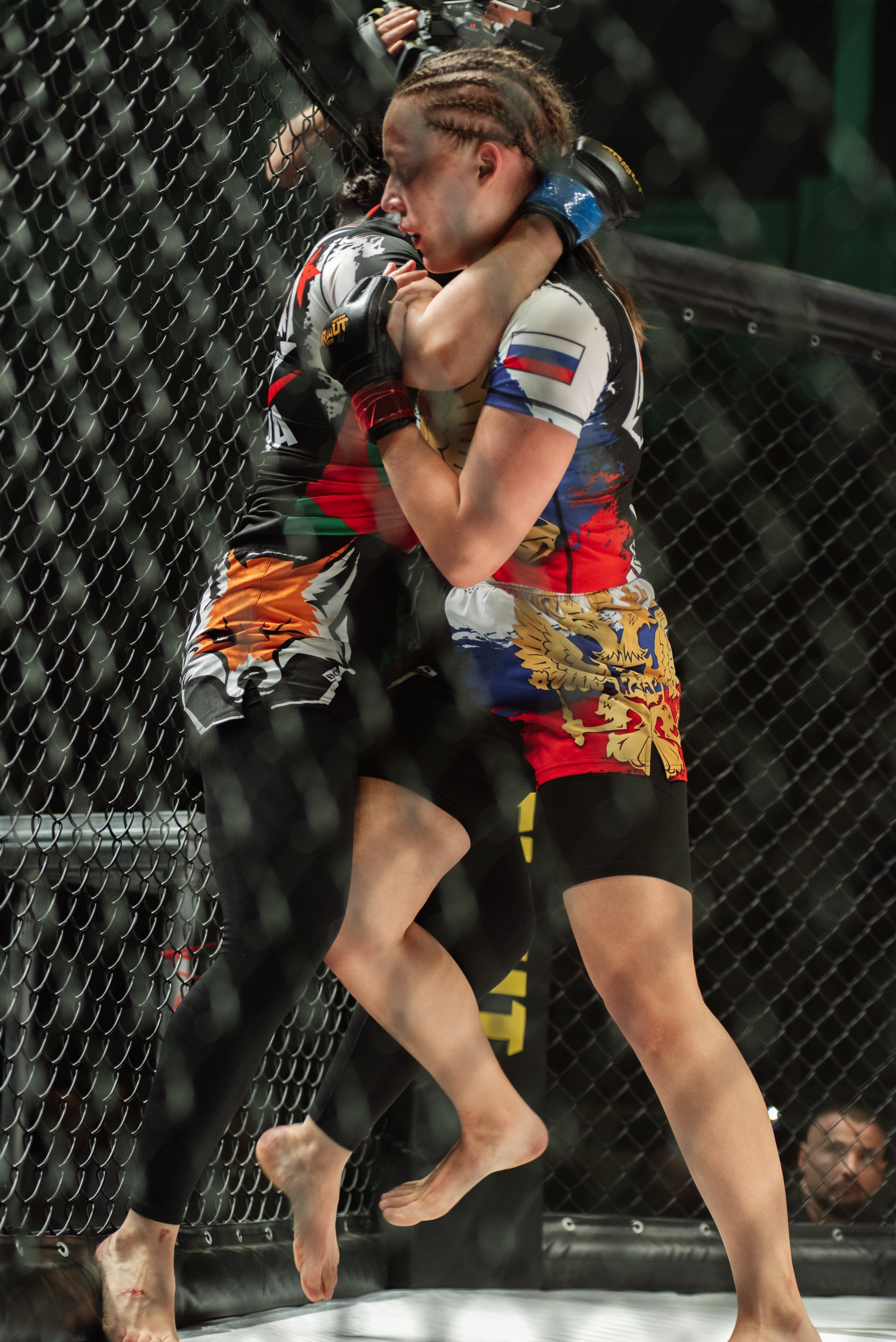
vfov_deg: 25.4
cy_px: 671
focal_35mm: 80
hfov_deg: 17.1
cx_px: 448
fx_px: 2984
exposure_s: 1/400
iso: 2000
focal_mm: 80
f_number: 4
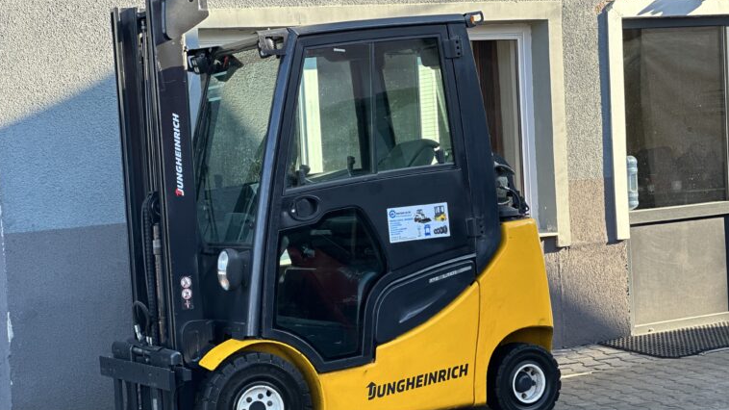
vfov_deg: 14.2
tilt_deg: -5.0
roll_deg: +3.0
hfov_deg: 25.0
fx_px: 1643
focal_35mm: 85
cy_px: 249
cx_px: 363
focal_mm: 9
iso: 64
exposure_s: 1/121
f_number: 2.8
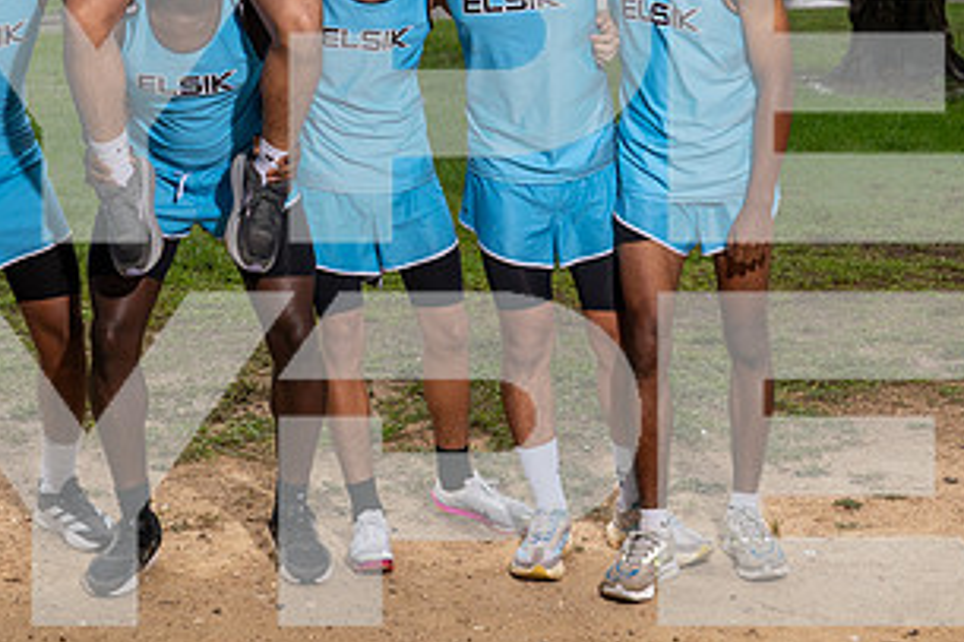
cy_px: 75
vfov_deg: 15.0
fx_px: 2409
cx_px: 189
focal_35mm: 90
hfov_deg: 22.3
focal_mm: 45
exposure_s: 1/250
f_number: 6.3
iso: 500
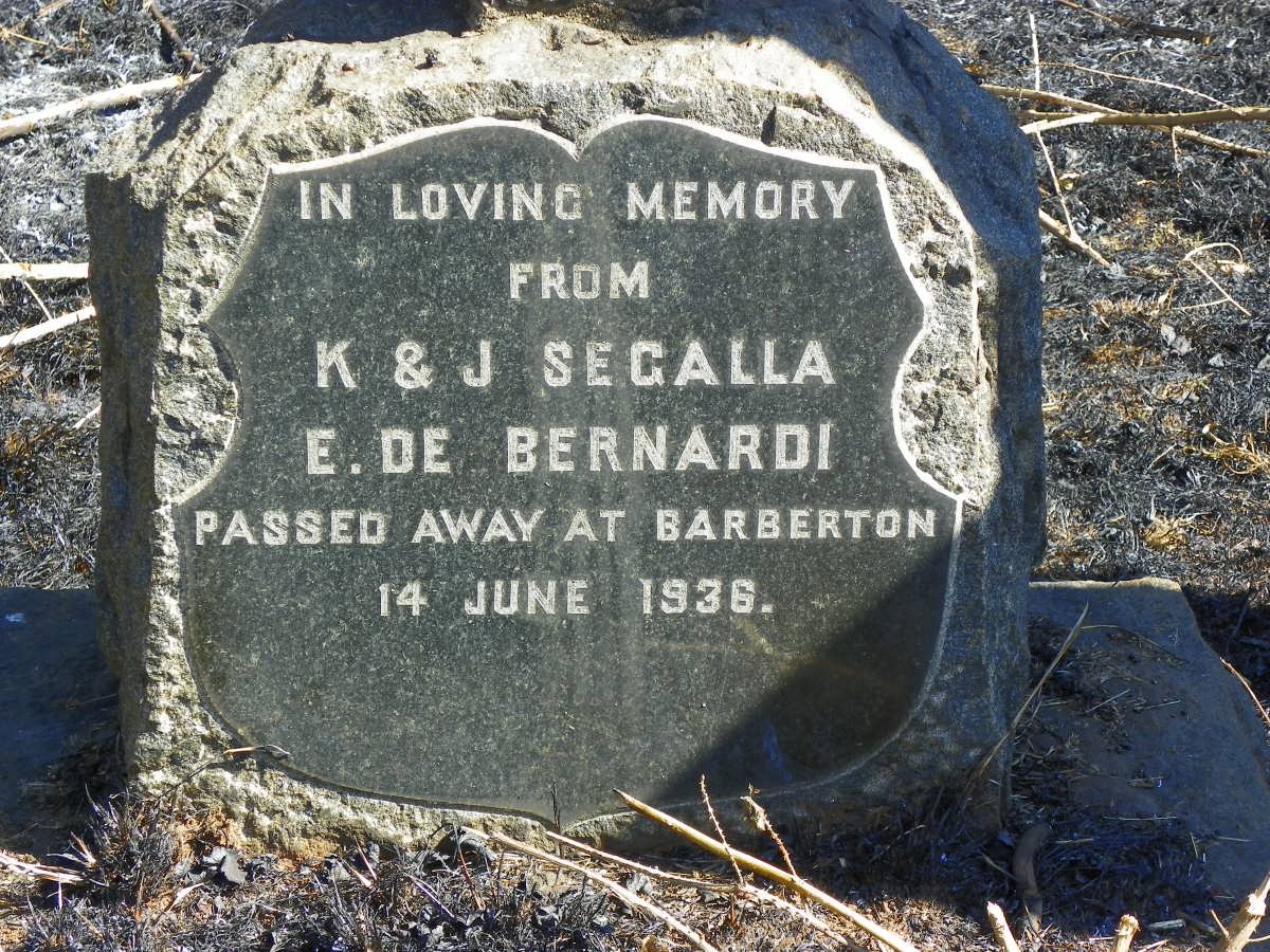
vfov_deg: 15.2
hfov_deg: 20.2
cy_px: 476
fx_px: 3559
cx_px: 635
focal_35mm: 97
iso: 64
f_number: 4
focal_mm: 17.3
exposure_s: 1/100
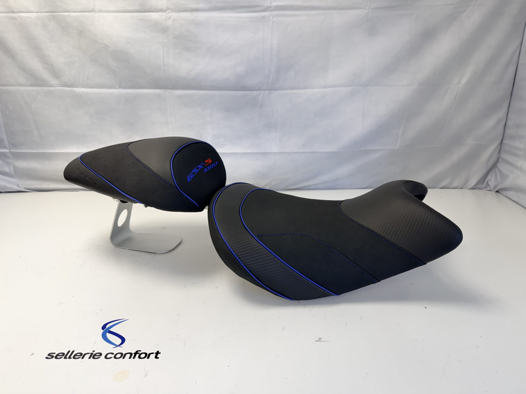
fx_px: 365
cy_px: 197
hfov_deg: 71.6
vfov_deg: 56.8
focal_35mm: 24
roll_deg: +0.4
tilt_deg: -18.6
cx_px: 263
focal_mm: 6.76
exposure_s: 1/100
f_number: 1.78
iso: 100
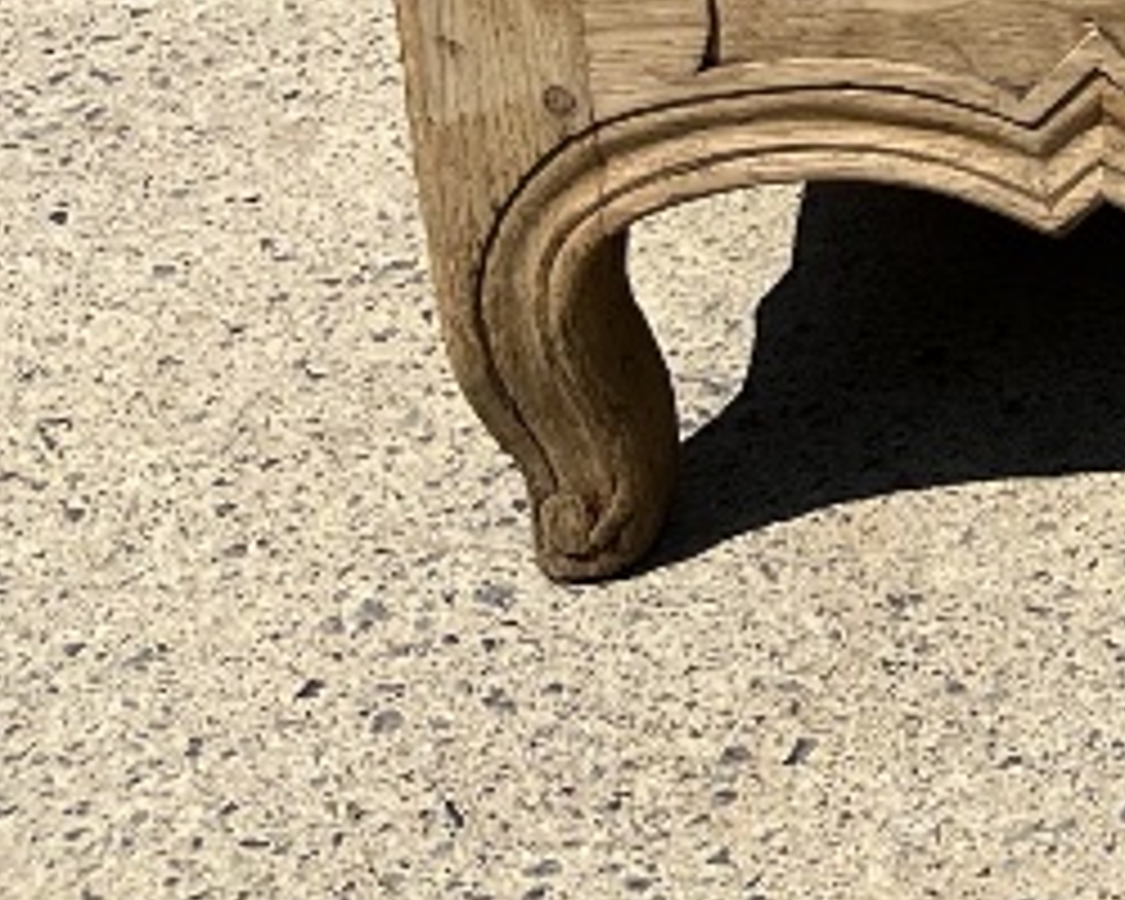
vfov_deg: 11.1
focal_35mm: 122
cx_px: 2403
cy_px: -1076
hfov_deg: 13.1
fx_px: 4062
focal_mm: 5.1
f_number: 1.6
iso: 50
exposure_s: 1/4854
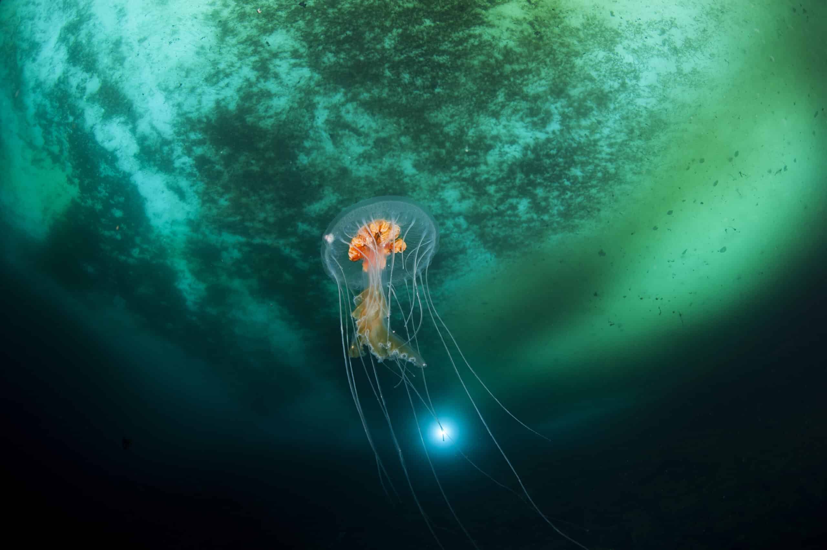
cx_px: 414
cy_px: 275
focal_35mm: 16
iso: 500
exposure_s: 1/60
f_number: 5.6
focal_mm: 16
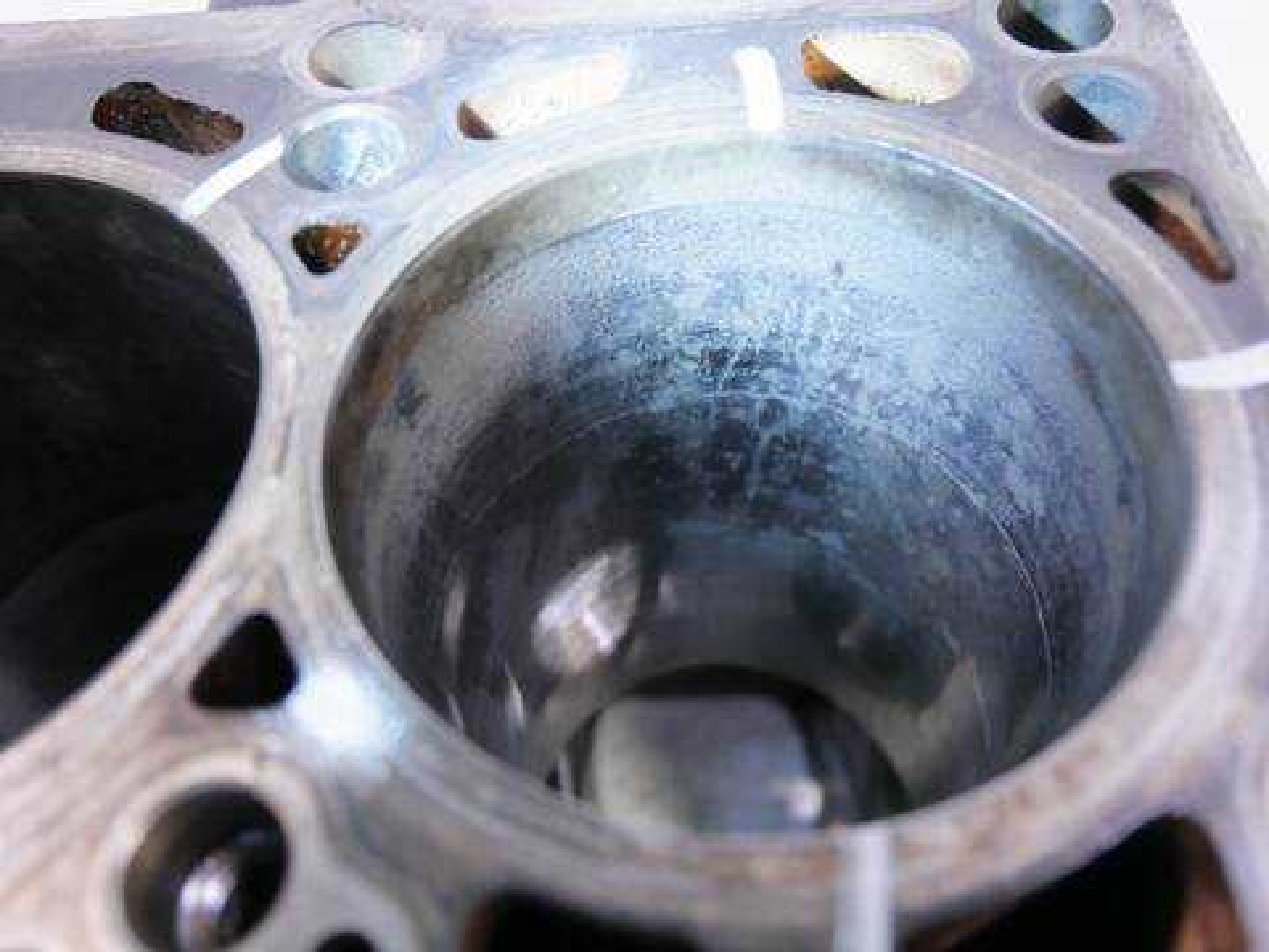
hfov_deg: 60.0
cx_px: 634
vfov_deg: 46.8
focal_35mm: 30
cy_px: 476
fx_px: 1100
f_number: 3.7
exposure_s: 1/60
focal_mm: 15
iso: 640
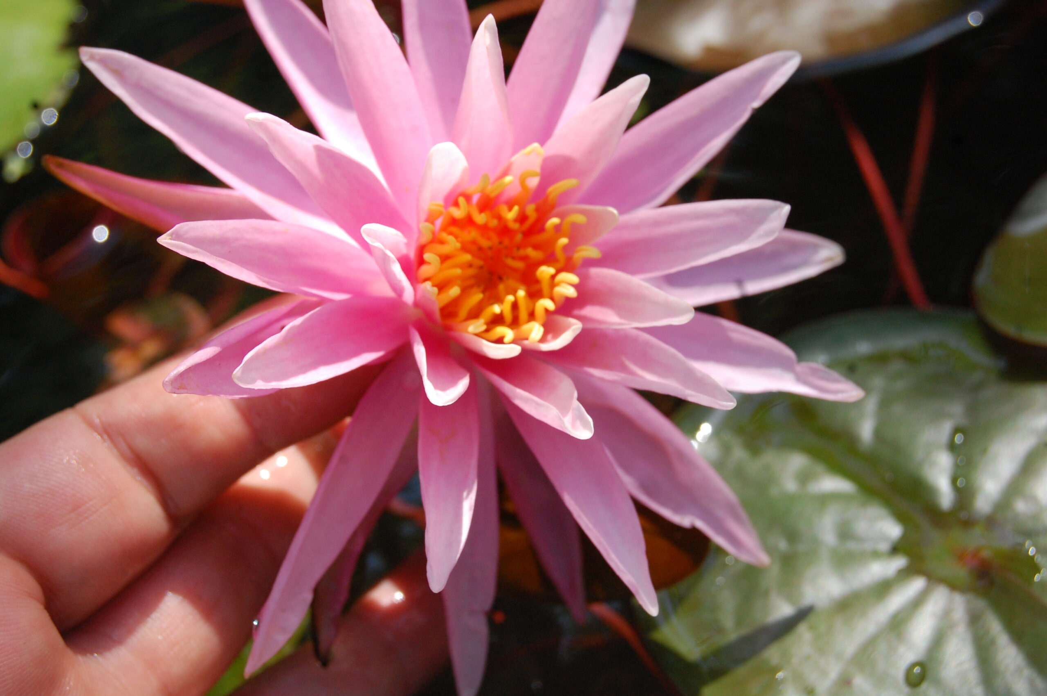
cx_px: 524
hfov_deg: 27.0
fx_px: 2179
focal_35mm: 75
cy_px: 348
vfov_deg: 18.1
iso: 800
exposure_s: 1/500
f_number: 11
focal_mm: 50
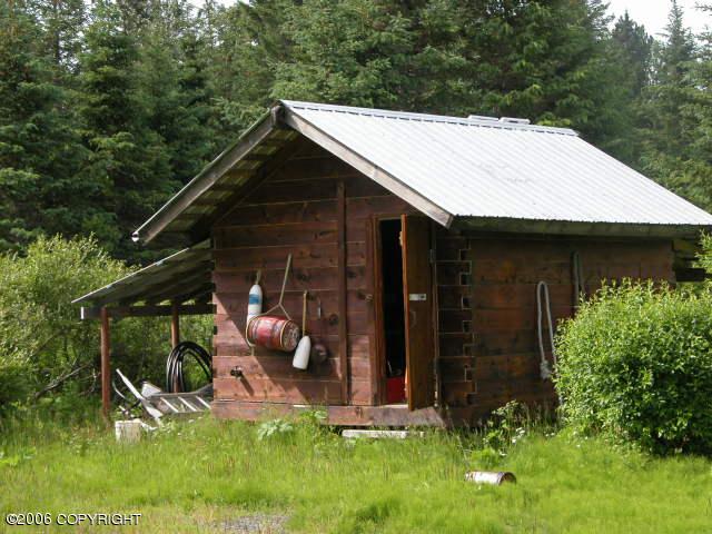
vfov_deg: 14.8
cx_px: 356
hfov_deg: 19.6
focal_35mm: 100
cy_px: 267
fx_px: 2057
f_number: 4.6
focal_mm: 25.4
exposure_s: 1/337
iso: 100
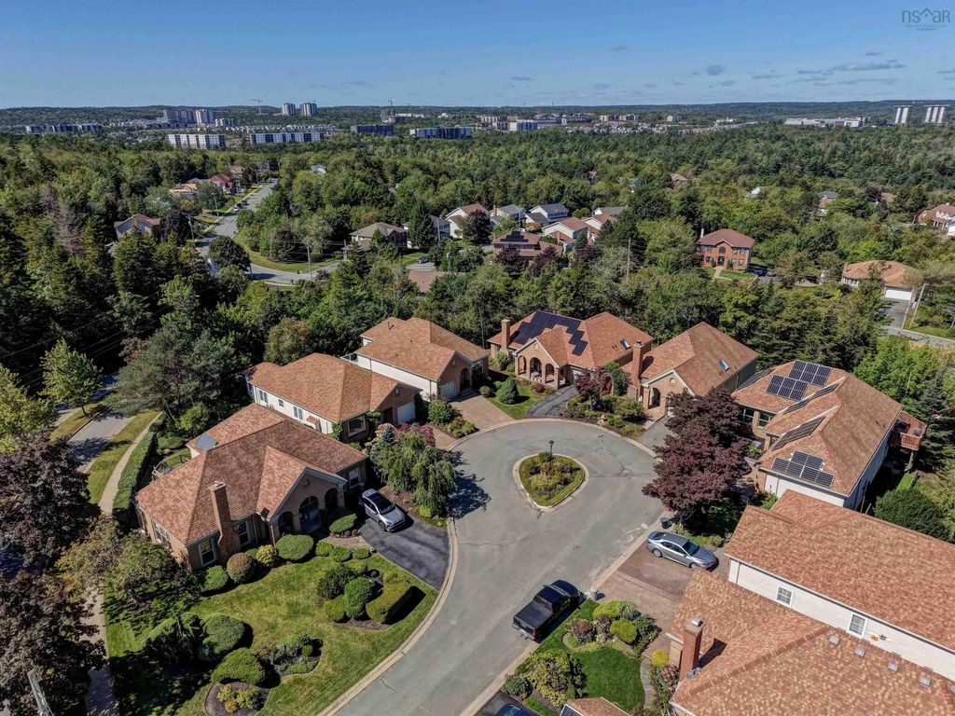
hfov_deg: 71.6
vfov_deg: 56.8
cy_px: 358
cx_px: 478
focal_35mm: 24
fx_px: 662
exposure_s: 1/500
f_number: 1.8
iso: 200
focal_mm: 8.7
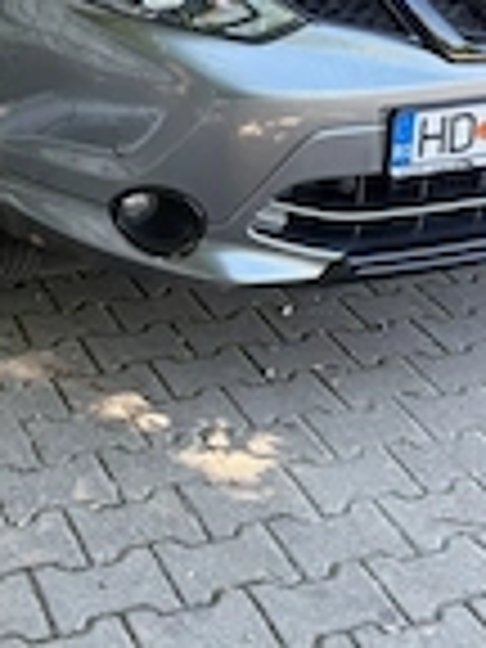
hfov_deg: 20.4
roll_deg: -4.1
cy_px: 72
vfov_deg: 26.2
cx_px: 158
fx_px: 1348
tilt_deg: -16.6
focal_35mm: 72
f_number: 1.6
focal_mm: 5.96
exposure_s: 1/153
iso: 125
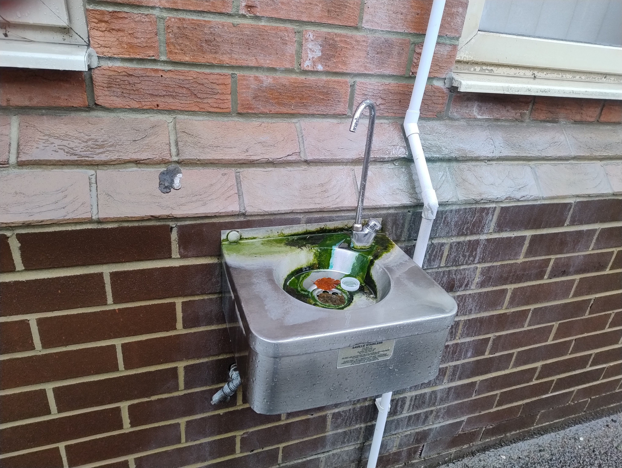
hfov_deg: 71.5
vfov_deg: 56.9
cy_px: 234
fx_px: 432
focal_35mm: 24
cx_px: 311
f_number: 1.8
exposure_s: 1/50
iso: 422
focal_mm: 5.56
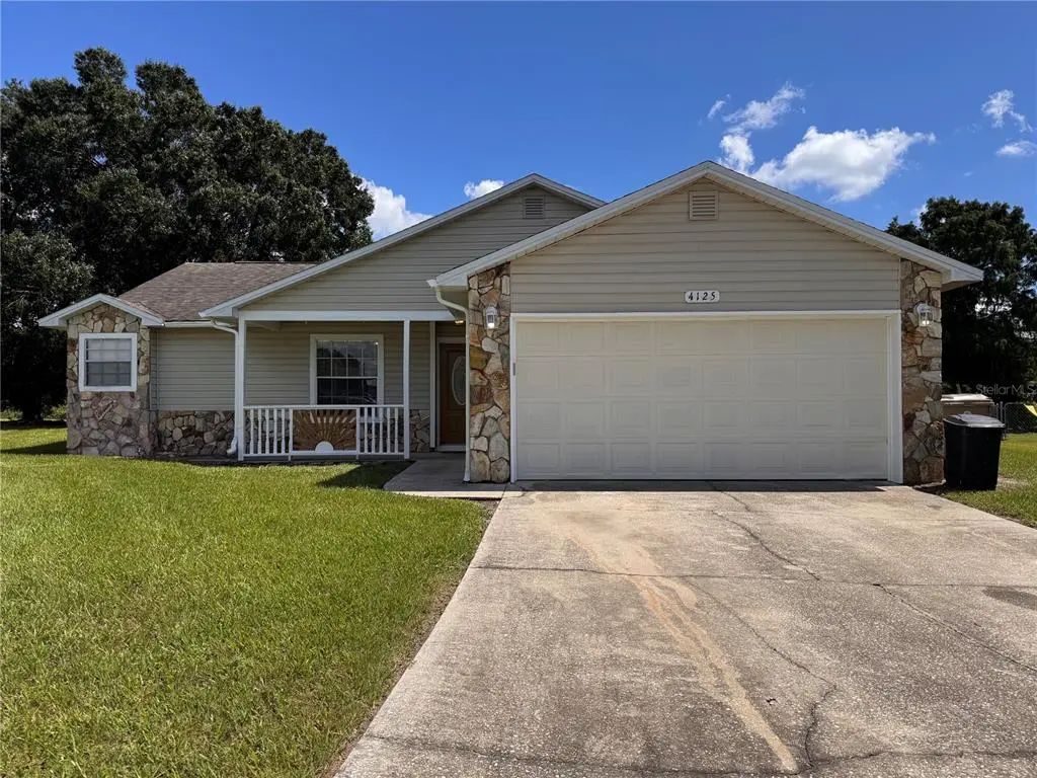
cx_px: 518
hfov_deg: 71.6
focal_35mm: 24
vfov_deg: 56.8
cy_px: 389
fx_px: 719
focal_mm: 6.76
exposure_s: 1/6410
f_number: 1.78
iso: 80
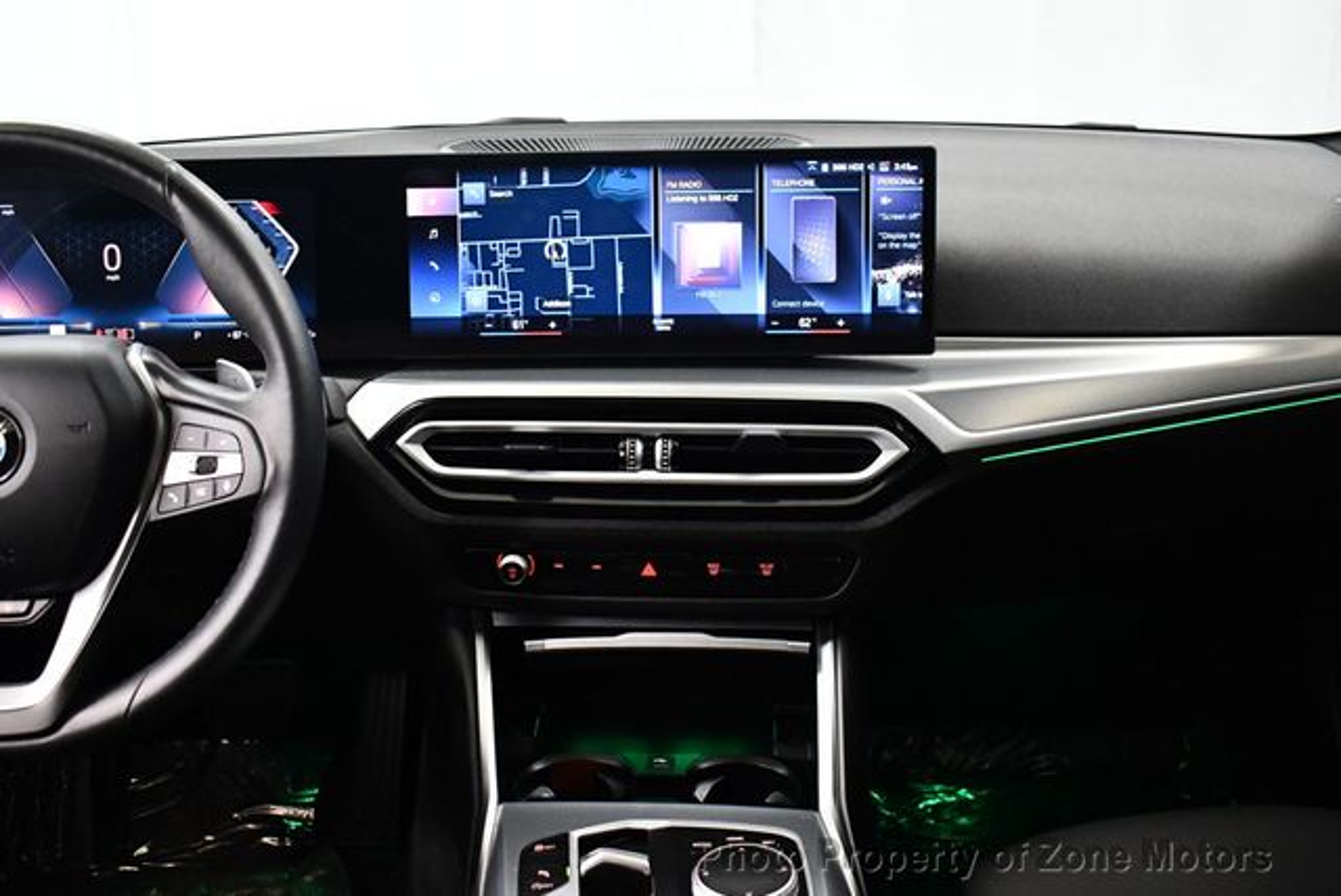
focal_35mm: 36
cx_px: 670
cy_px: 448
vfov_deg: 36.9
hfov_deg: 53.1
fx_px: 1342
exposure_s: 1/60
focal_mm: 18
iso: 3200
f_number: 3.5
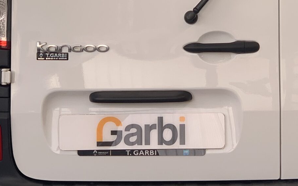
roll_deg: +1.5
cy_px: 26
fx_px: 1267
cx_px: 209
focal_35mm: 156
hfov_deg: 13.4
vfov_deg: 8.4
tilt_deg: -4.7
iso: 16
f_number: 2.4
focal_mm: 6
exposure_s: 1/94
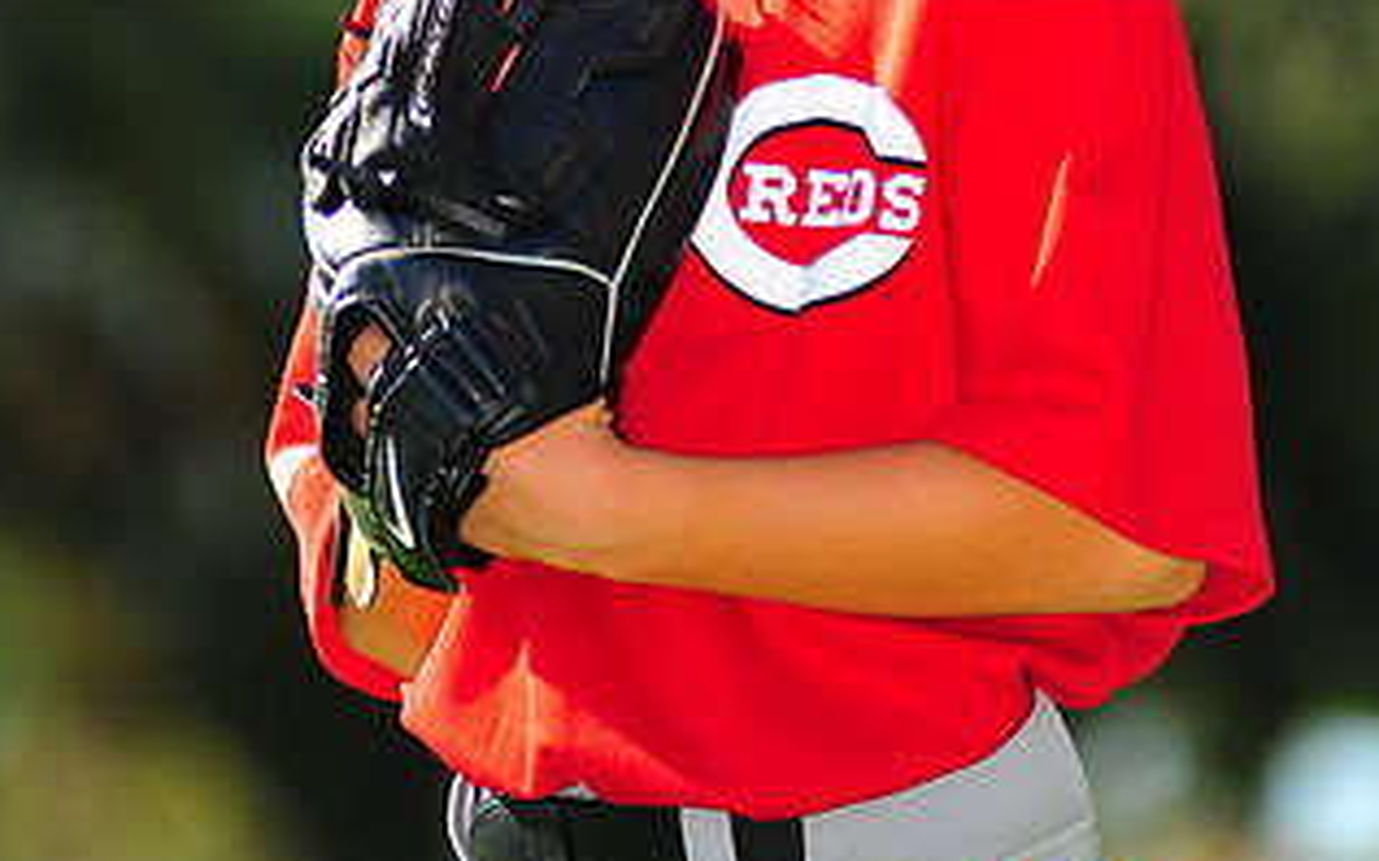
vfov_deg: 3.9
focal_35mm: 336
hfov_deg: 6.3
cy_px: -144
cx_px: 687
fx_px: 12625
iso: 200
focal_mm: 180
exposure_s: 1/800
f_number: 3.5
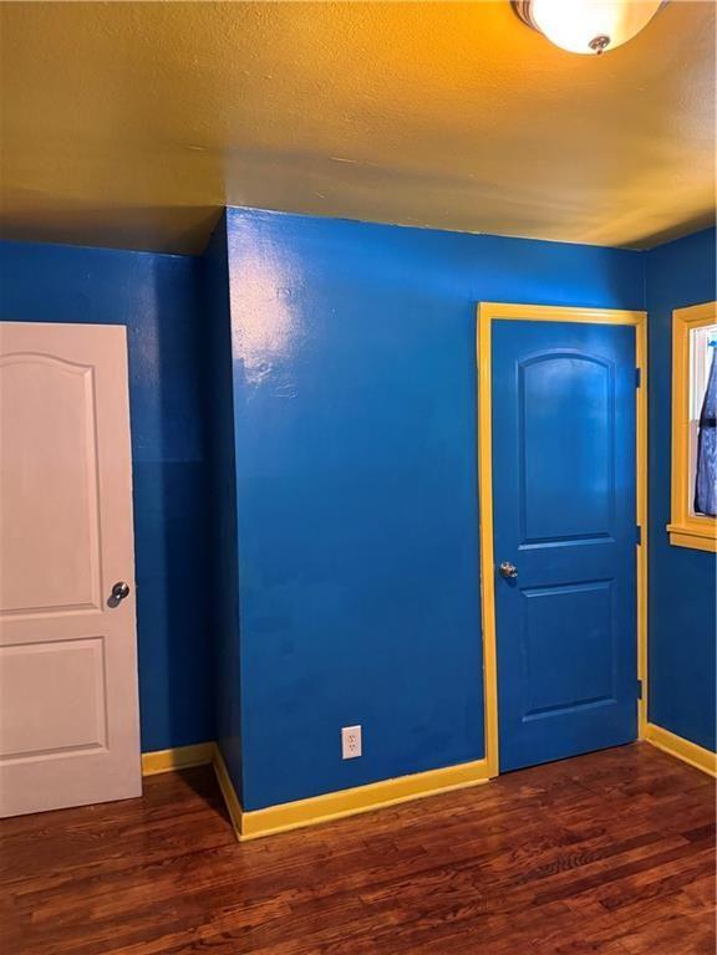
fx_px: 663
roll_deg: +0.9
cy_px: 478
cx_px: 358
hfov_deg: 56.8
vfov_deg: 71.6
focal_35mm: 24
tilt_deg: -3.3
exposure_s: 1/40
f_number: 1.78
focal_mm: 6.76
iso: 1000
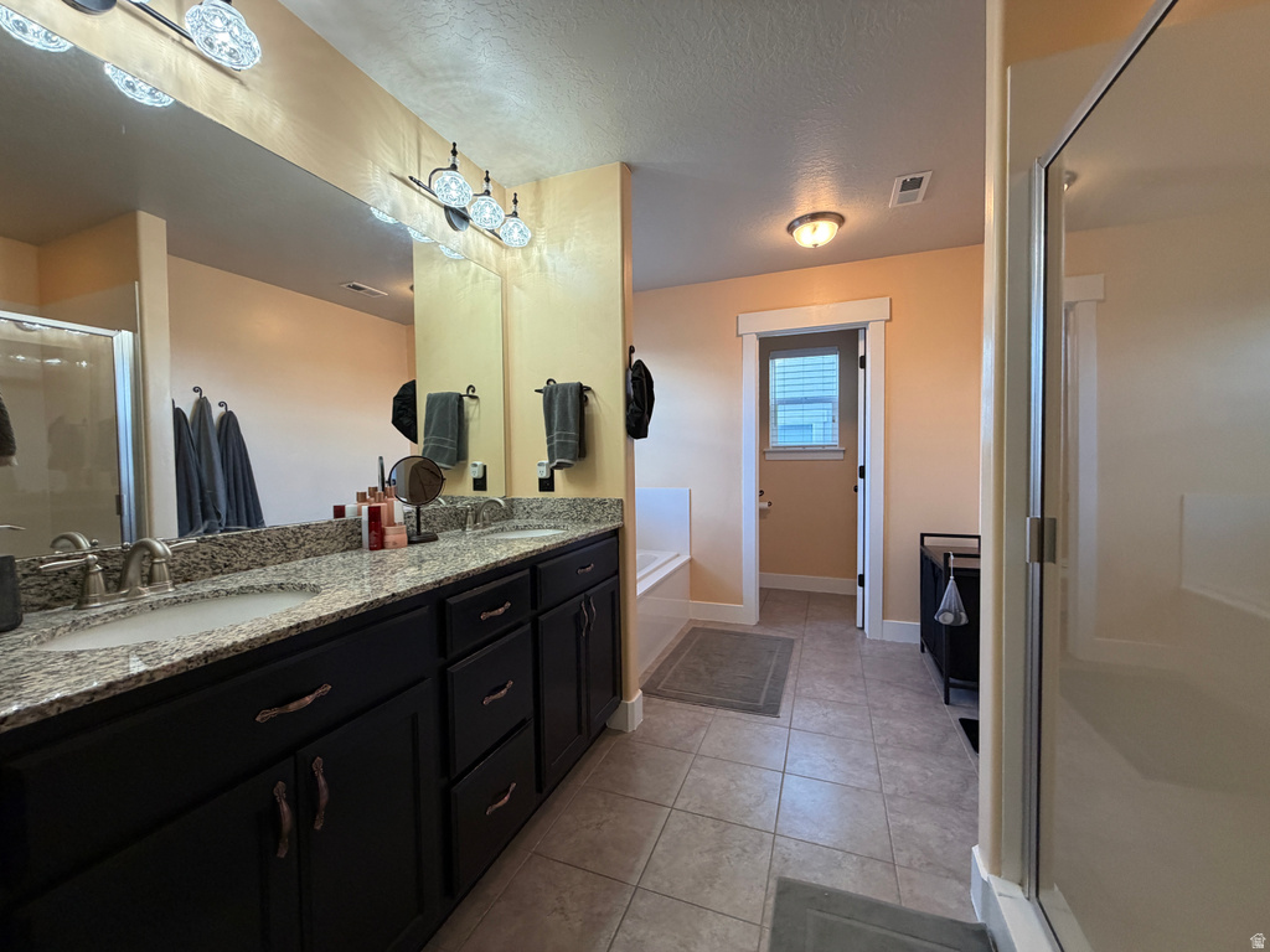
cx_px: 635
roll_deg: +0.8
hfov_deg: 102.1
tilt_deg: -2.4
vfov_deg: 85.7
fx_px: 514
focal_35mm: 14
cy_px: 476
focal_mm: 2.22
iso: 320
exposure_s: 1/120
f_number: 2.2
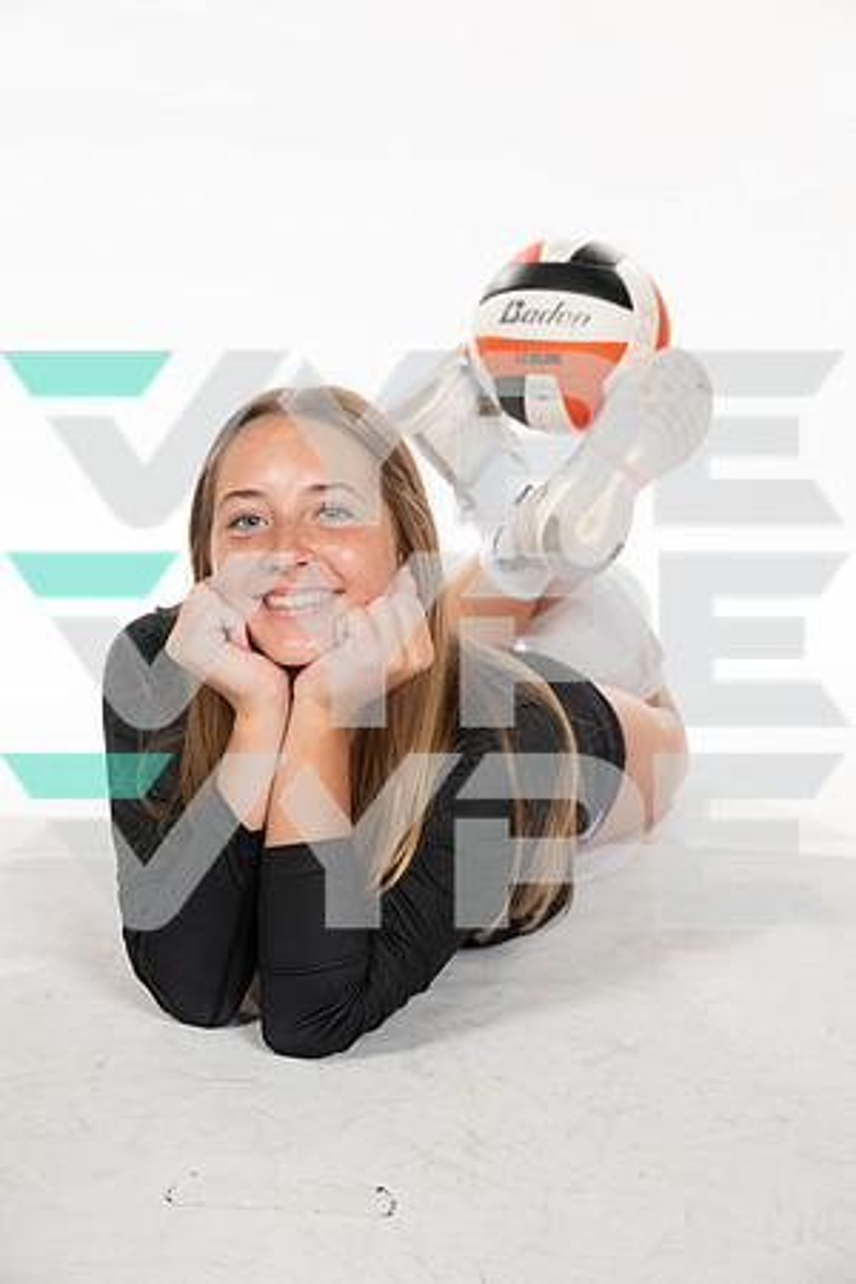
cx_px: 428
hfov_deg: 19.5
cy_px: 642
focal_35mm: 70
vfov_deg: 28.8
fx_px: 2496
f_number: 8
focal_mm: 70
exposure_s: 1/320
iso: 800
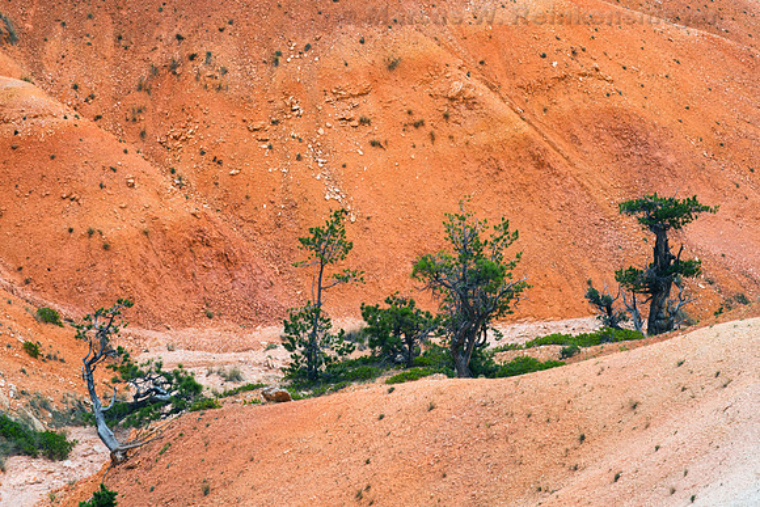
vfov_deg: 6.9
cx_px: 380
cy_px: 254
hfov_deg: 10.3
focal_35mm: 200
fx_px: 4223
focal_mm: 200
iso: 100
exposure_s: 1
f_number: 22
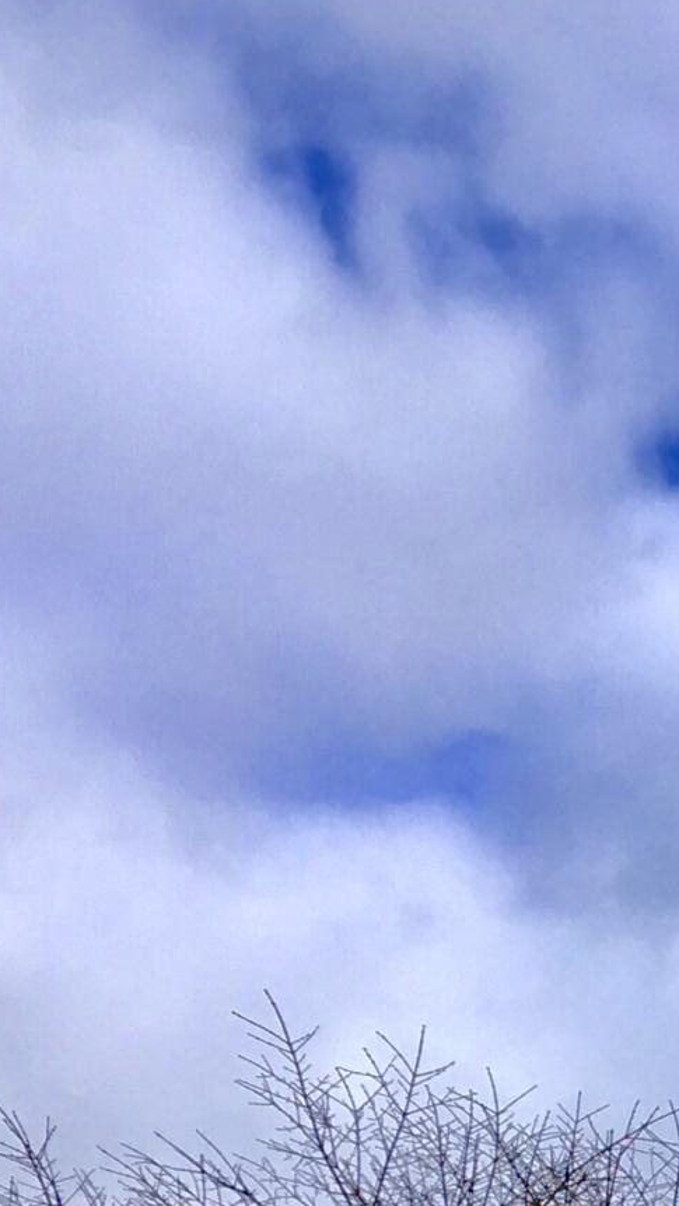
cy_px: 1381
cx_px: 1568
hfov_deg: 9.8
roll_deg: -0.8
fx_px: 3520
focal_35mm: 110
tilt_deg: +17.3
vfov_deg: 18.6
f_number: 2.2
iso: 25
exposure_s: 1/1637
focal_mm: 4.15
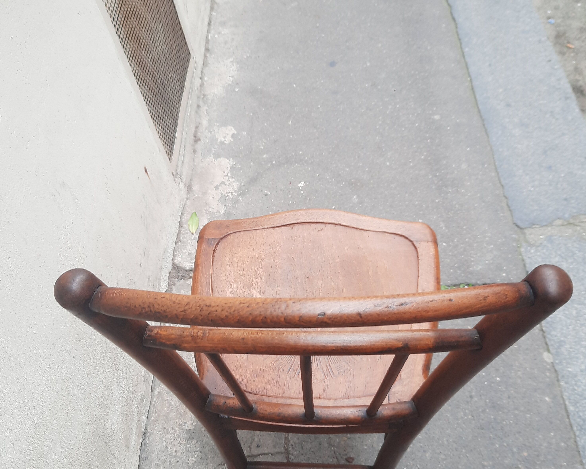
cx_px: 295
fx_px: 572
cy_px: 282
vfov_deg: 44.3
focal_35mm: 33
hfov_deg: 54.2
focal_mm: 4.6
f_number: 2
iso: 32
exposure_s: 1/174
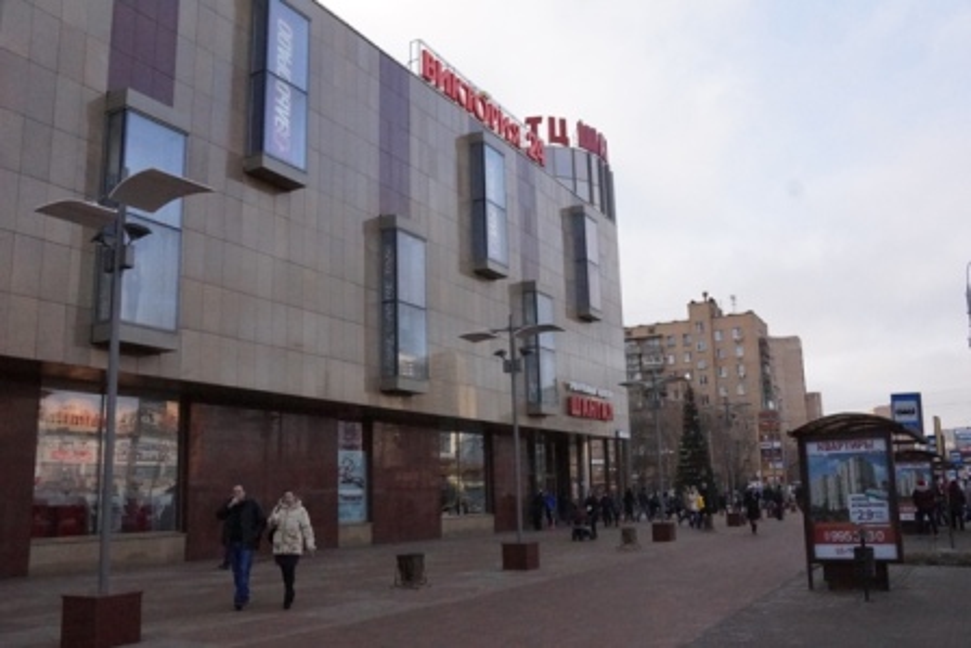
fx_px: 809
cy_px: 324
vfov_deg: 43.6
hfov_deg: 61.9
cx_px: 486
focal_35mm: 30
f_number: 9
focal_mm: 20
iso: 4000
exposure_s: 1/2500
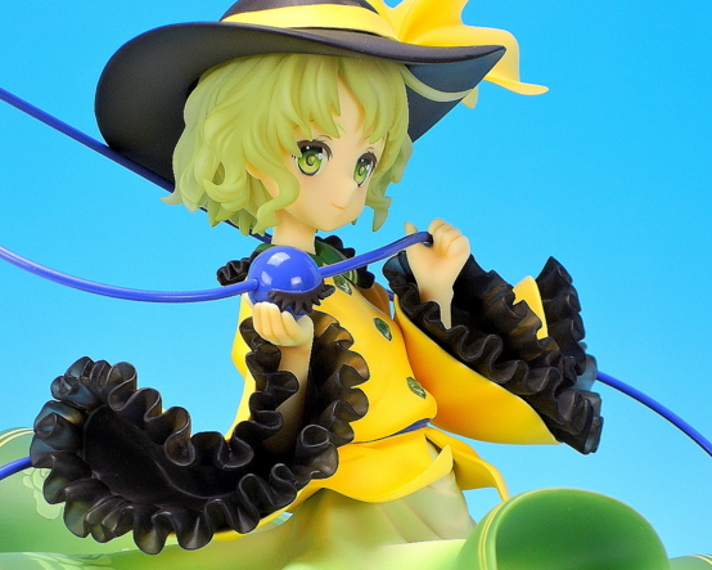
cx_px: 351
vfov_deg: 11.5
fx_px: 2823
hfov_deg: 14.4
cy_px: 419
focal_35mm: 134
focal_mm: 20.2
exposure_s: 1/3
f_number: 5
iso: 80
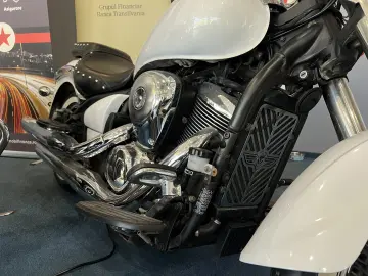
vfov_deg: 53.1
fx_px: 276
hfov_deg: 67.3
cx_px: 184
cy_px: 138
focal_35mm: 26
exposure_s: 1/50
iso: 250
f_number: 1.5
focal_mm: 5.7
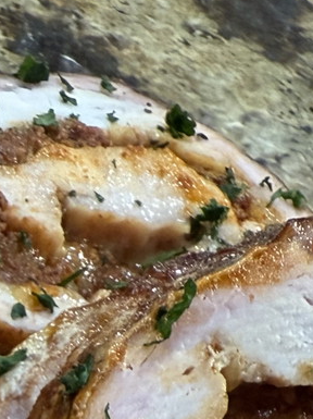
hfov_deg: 13.1
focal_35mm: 104
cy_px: 802
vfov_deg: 15.6
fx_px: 1256
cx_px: -221
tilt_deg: -57.3
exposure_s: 1/60
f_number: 2.2
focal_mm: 2.22
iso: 250
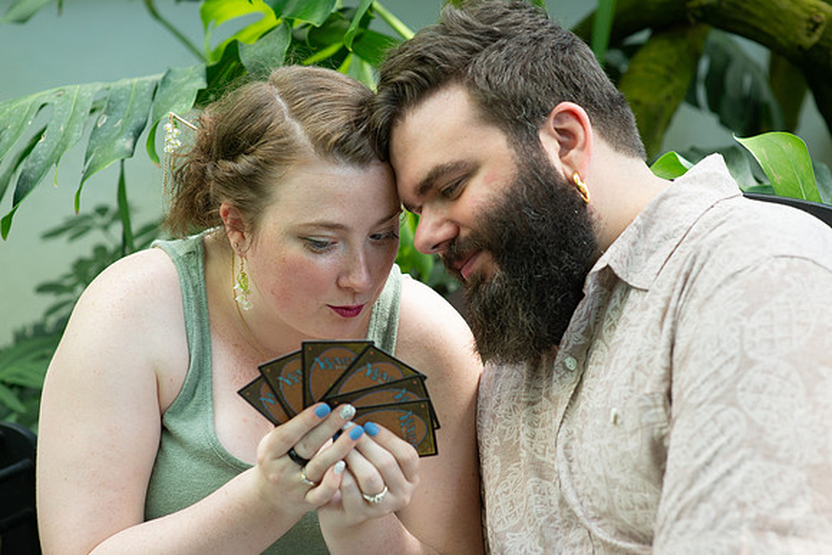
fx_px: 1965
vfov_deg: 16.1
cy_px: 278
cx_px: 416
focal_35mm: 85
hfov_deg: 23.9
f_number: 3.5
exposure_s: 1/160
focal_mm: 85
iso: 1000
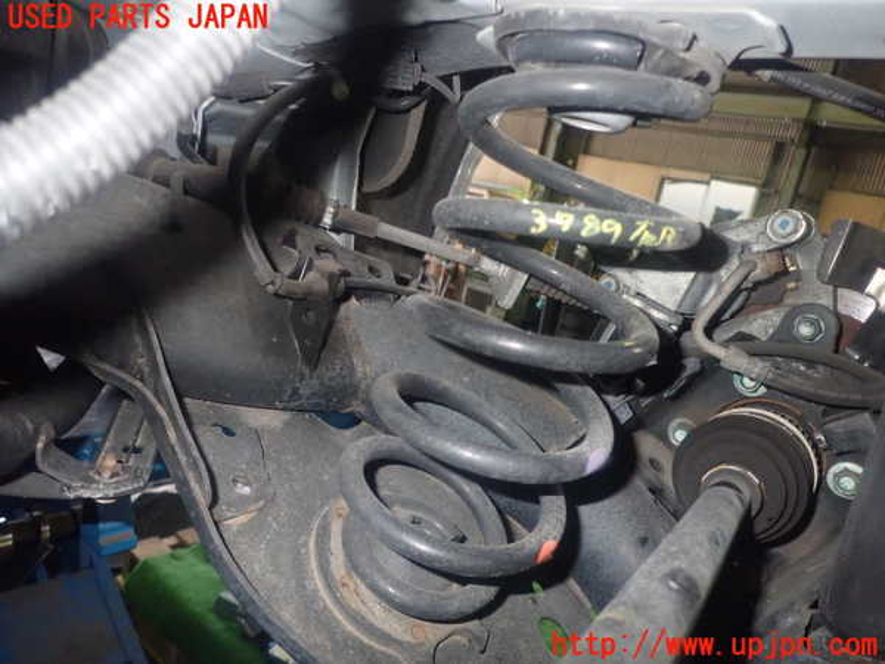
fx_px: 639
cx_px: 442
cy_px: 332
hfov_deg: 69.4
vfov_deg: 54.9
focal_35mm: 25
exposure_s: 1/30
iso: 800
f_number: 5.6
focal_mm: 4.5
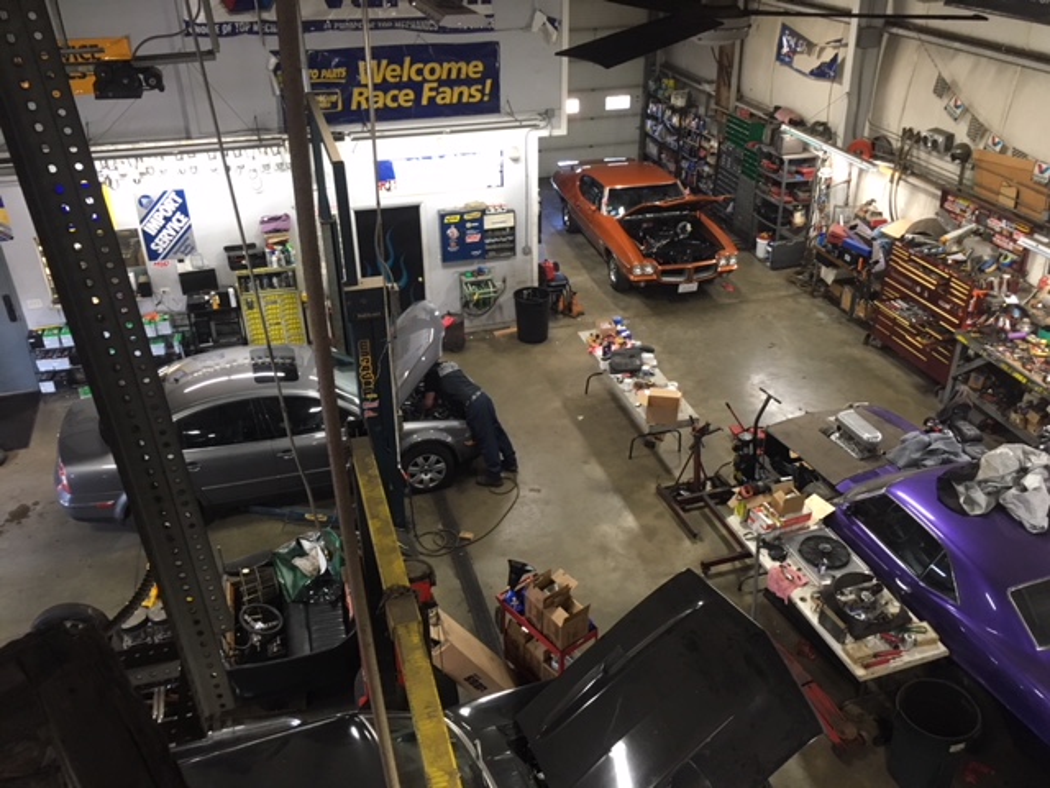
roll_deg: +0.4
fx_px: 880
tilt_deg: -30.1
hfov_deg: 61.7
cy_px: 394
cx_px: 525
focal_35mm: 29
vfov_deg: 48.2
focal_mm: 4.15
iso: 125
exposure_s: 1/30
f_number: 2.2
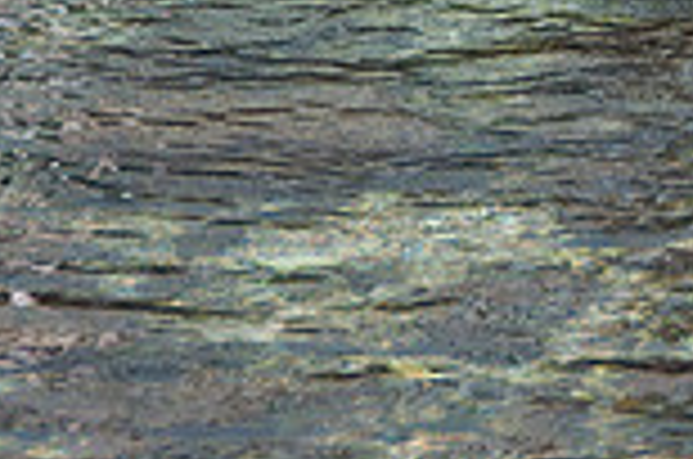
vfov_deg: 2.3
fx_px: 11392
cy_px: -335
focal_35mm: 593
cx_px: 972
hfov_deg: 3.5
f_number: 5.6
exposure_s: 1/125
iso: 200
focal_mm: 105
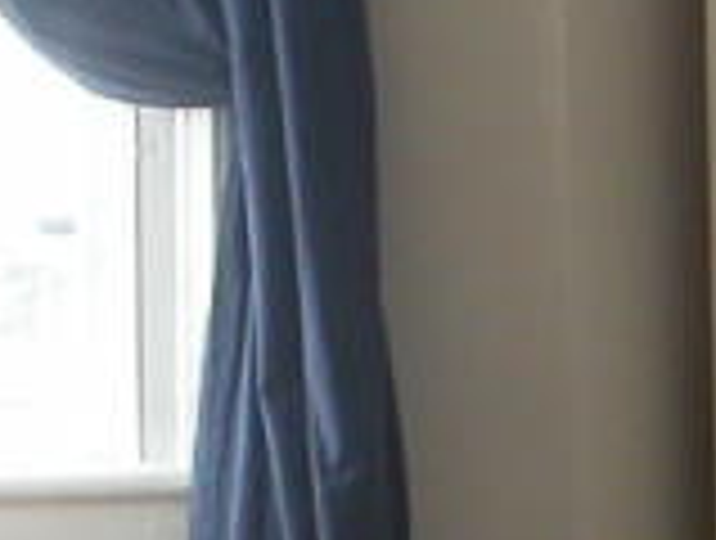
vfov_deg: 6.1
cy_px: 342
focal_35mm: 244
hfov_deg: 8.1
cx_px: 608
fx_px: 5058
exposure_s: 1/29.2
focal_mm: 7.85
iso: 100
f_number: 2.6
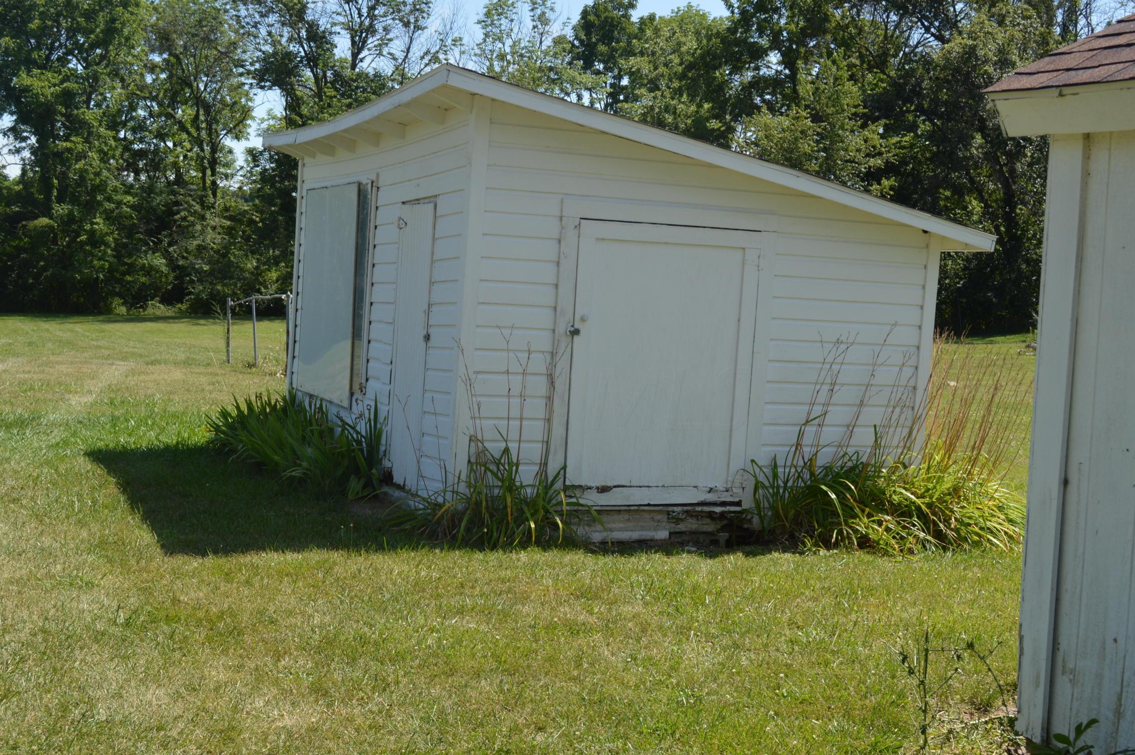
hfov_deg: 41.1
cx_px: 600
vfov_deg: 28.0
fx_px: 1512
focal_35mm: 48
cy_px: 399
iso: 100
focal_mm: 24
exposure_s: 1/250
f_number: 8
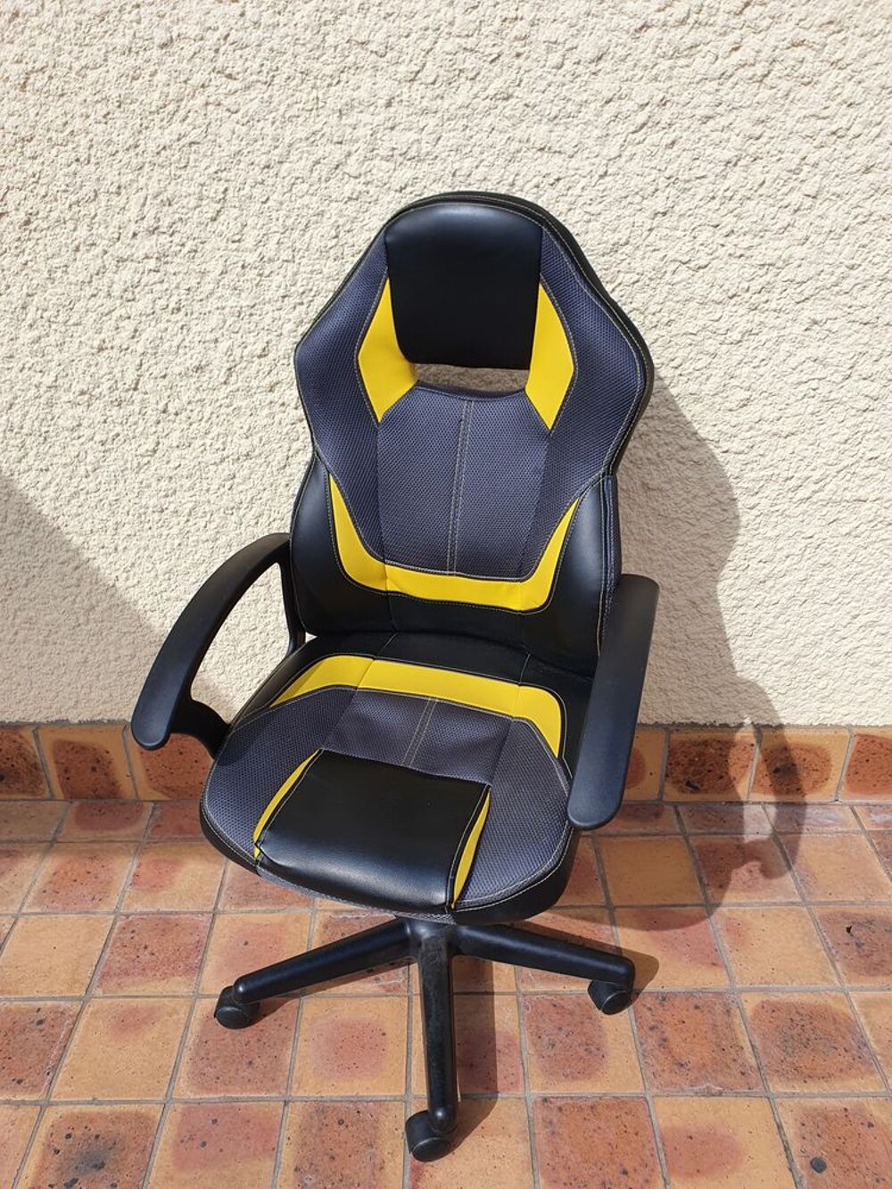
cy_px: 594
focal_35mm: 26
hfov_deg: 53.1
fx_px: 893
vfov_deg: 67.3
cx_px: 446
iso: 50
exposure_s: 1/1712
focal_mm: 4.32
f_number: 2.4
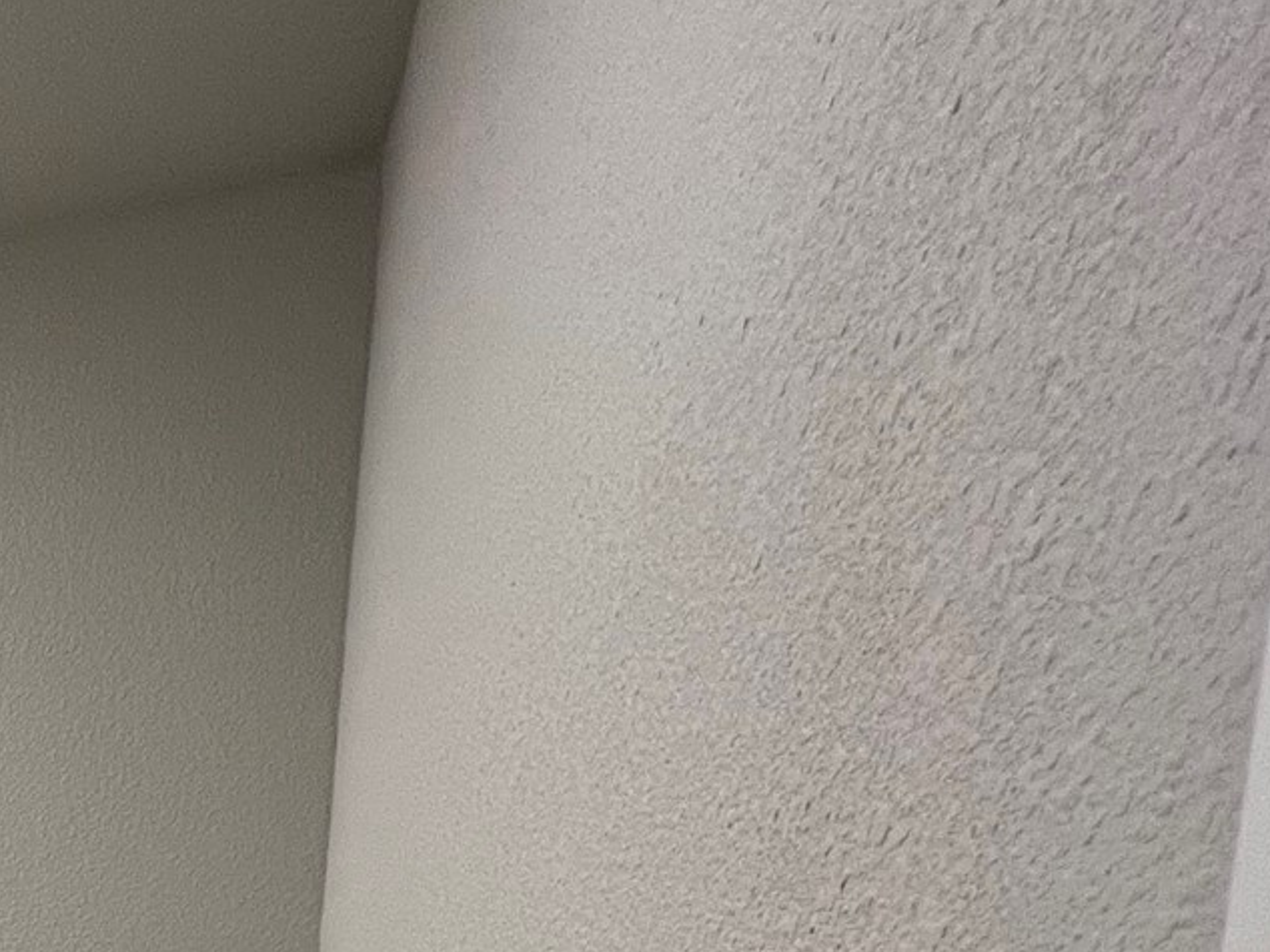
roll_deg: +0.1
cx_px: -595
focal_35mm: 42
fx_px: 1540
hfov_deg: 29.3
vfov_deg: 25.6
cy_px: 1435
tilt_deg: -8.4
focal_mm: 1.57
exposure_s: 1/120
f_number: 1.8
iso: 200
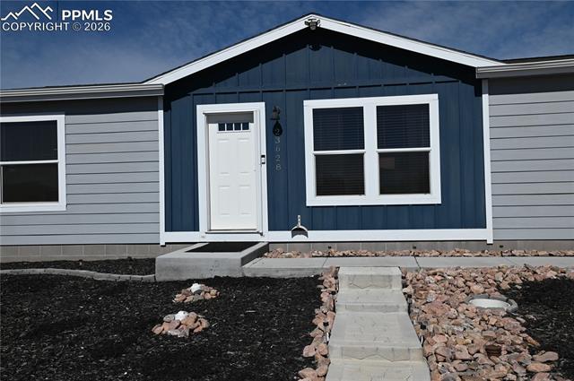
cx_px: 287
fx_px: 557
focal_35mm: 35
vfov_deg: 37.8
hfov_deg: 54.5
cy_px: 190
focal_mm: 35
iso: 100
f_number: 9
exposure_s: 1/640
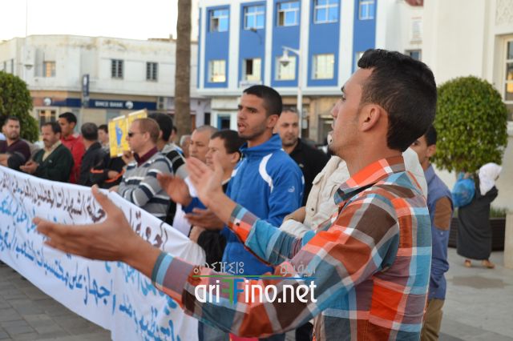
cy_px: 170
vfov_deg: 26.5
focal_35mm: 51
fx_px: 726
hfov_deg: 38.9
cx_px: 256
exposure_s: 1/125
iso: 200
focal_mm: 34
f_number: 5.6
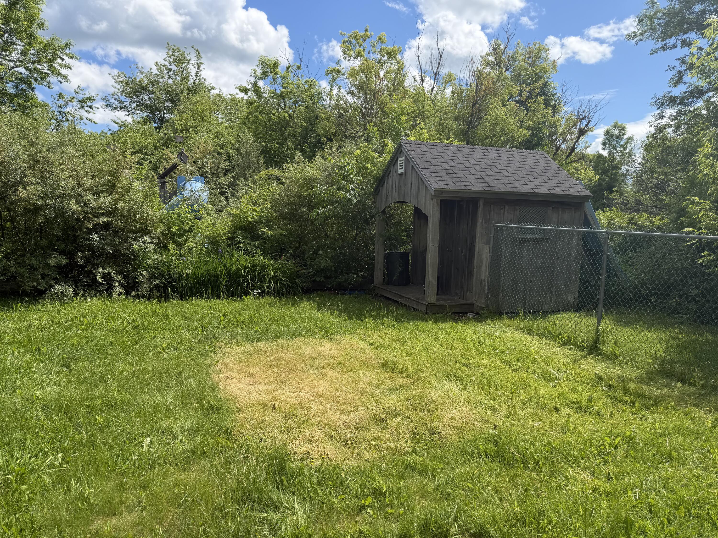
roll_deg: -1.6
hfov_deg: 71.6
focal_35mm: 24
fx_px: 498
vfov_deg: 56.8
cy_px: 269
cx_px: 359
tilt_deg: -6.6
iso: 80
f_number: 1.78
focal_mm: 6.76
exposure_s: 1/3584
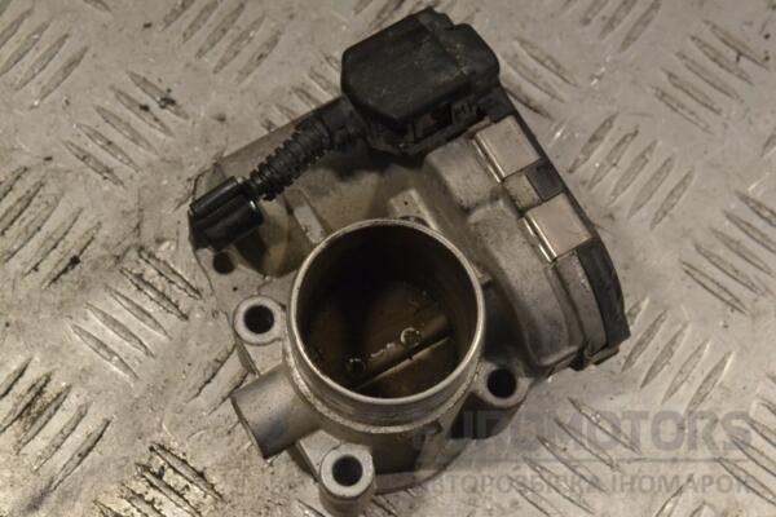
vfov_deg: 18.9
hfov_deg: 28.1
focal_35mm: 72
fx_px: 1552
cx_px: 388
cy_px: 258
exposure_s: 1/400
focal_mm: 48
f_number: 10
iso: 3200
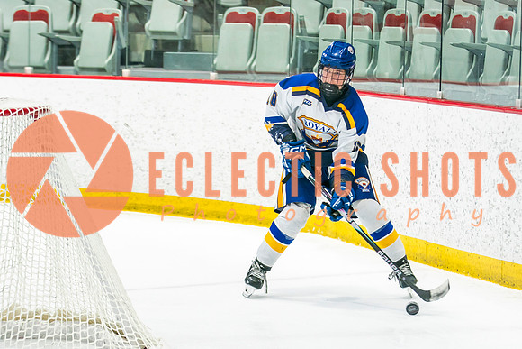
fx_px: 3174
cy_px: 174
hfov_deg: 9.4
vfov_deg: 6.3
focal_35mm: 219
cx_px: 293
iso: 640
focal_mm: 105
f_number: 3.2
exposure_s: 1/640
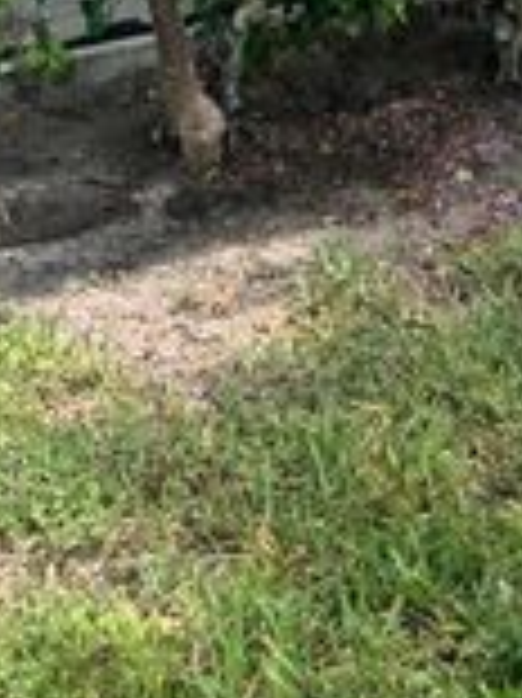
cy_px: -547
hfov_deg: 13.1
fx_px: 2255
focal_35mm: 112
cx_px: 428
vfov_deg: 15.3
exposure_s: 1/1838
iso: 50
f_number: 1.5
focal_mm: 5.7
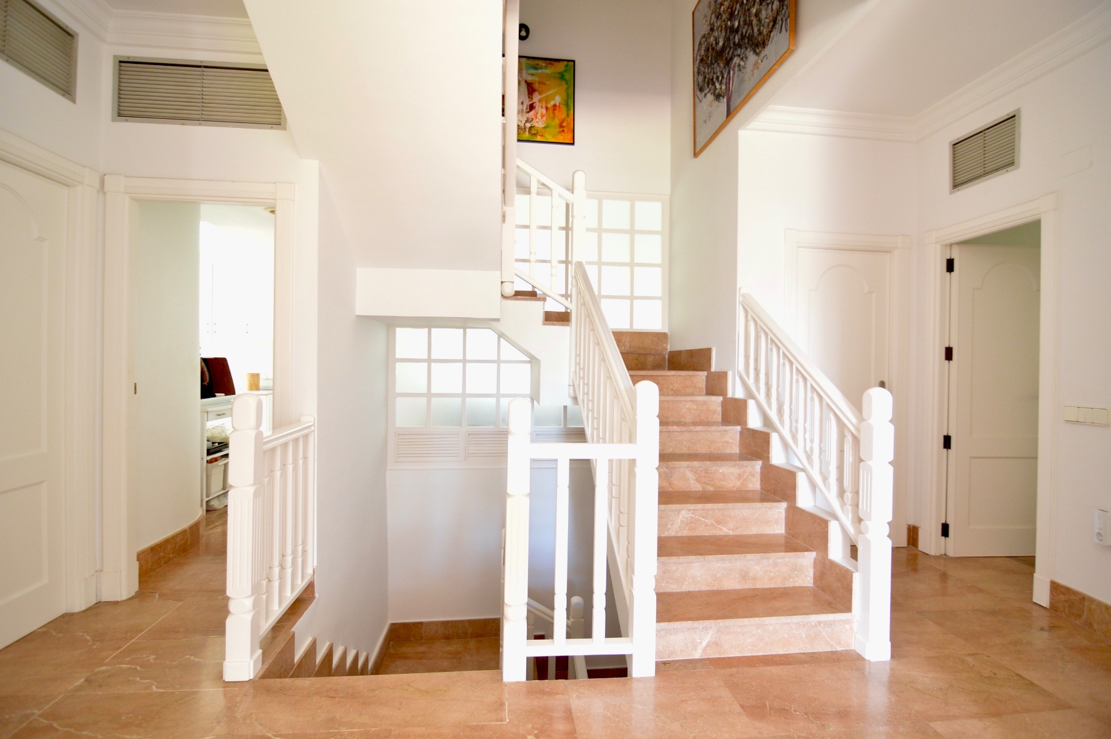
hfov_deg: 92.5
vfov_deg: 69.5
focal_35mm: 17
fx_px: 532
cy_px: 370
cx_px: 556
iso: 1000
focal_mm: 11.5
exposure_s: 1/40
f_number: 2.8
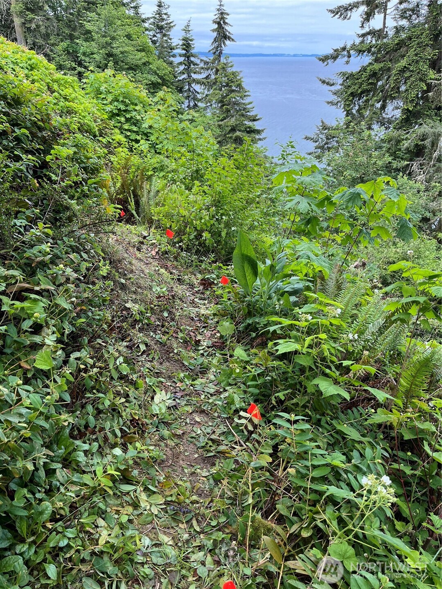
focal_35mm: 26
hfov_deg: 53.1
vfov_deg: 67.3
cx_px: 221
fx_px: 443
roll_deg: +1.1
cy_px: 294
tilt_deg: -28.6
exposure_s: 1/558
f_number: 1.6
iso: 50
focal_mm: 5.1
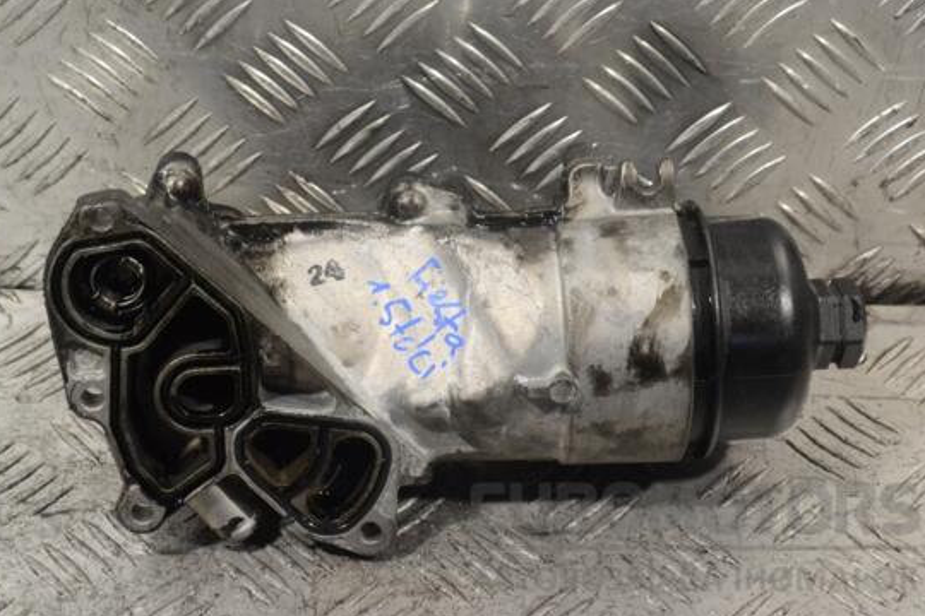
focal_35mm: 80
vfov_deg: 17.1
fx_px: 2055
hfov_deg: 25.4
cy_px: 281
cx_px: 439
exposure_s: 1/320
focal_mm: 48
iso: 3200
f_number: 9
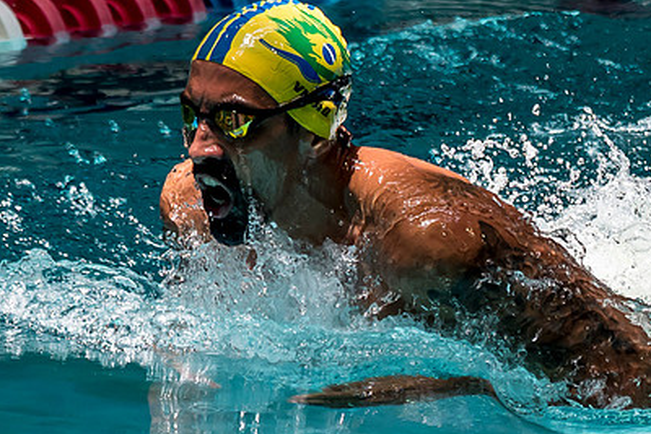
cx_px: 326
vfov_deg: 1.2
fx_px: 21092
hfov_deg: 1.8
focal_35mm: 1166
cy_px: 330
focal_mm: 200
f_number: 2.8
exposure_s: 1/1000
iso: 320
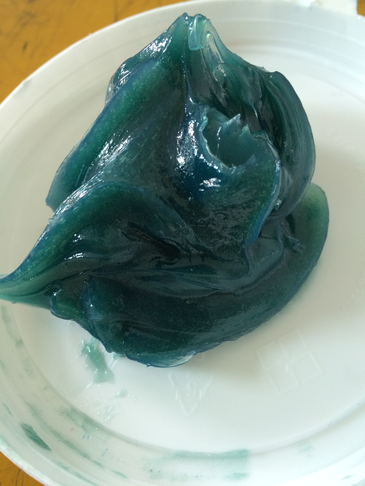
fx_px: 408
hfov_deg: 48.2
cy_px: 243
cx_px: 182
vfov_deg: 61.7
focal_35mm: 29
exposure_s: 1/33
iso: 80
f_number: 2.2
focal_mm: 4.15
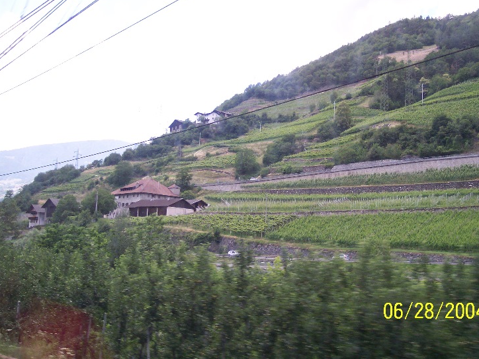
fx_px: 581
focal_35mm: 42
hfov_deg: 44.8
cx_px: 247
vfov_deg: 34.3
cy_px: 162
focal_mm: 8
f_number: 2.8
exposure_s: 1/180
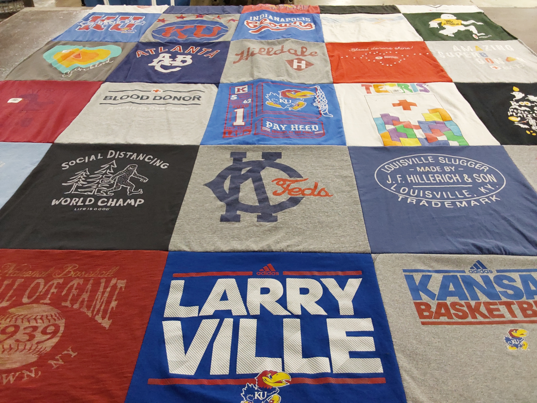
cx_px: 268
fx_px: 434
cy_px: 202
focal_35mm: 28
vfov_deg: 49.7
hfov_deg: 63.4
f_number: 1.9
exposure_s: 1/60
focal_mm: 2.91
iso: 160
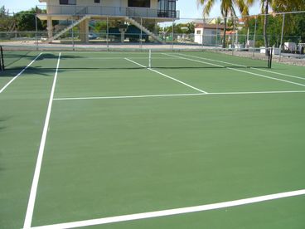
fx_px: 308
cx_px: 152
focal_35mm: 35
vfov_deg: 40.7
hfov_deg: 52.6
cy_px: 114
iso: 100
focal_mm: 5.8
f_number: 5.6
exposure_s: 1/400
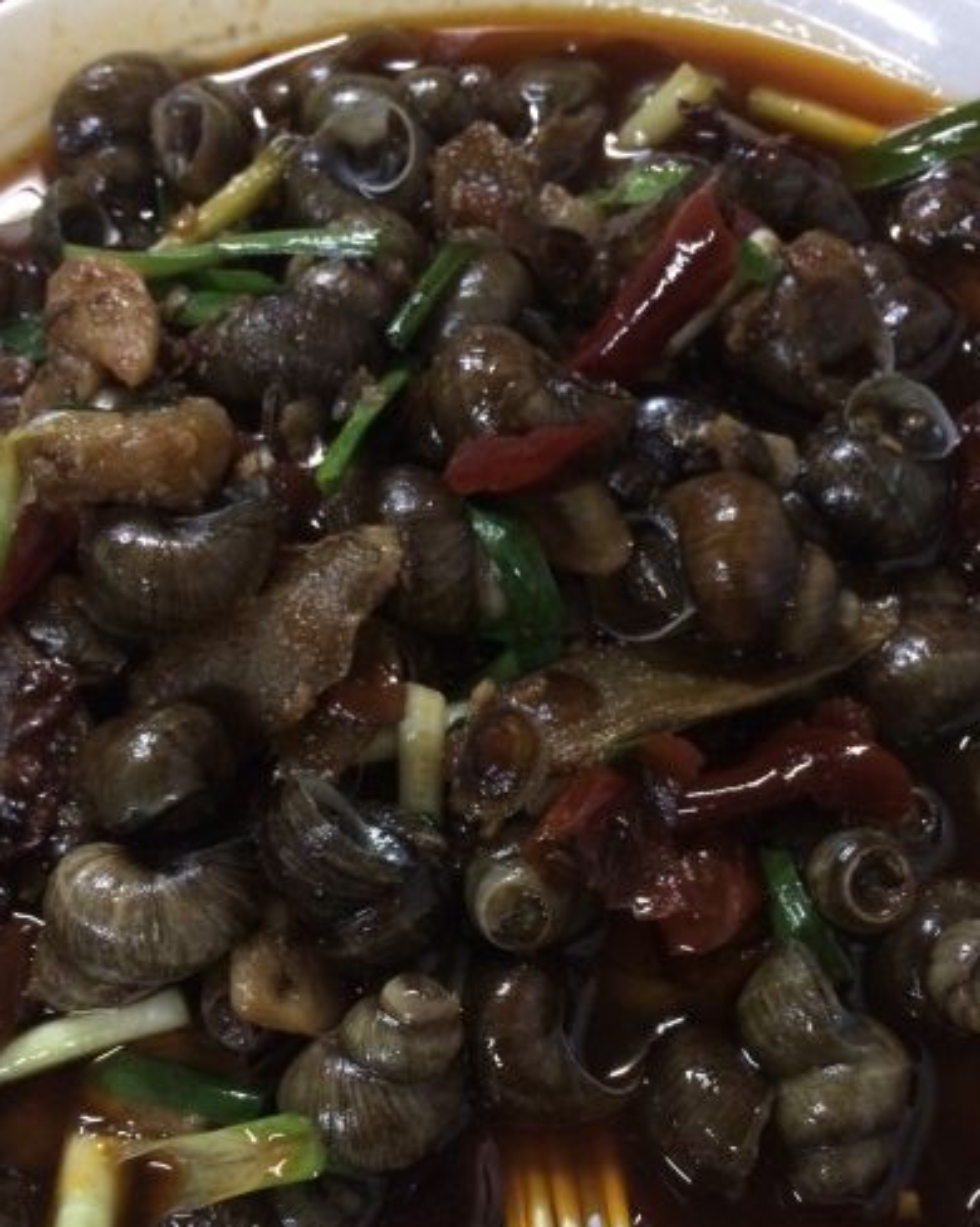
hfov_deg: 35.6
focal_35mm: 42
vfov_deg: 43.5
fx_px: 1524
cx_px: 516
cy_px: 757
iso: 400
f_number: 2.2
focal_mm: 4.12
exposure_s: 1/15
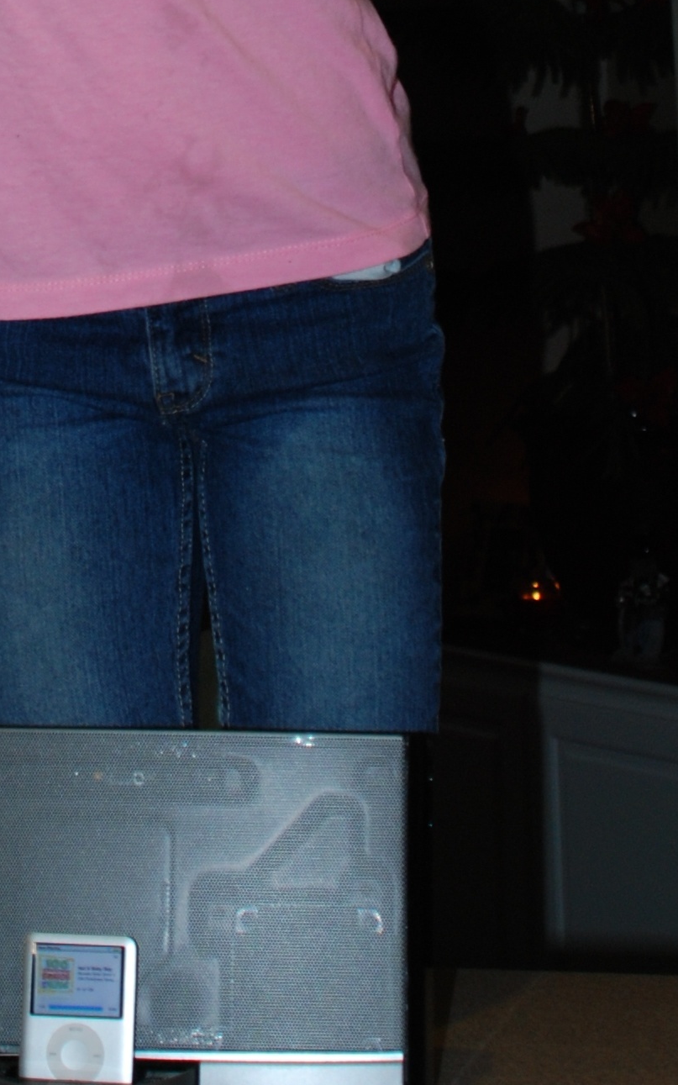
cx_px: 104
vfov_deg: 19.8
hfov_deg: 12.9
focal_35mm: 101
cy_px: -85
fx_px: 2986
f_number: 3.8
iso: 200
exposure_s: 1/60
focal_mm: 22
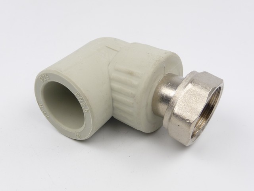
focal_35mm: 50
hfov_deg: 38.2
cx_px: 127
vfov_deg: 29.1
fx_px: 367
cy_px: 96
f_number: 4.2
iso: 100
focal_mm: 8.5
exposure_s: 1/500
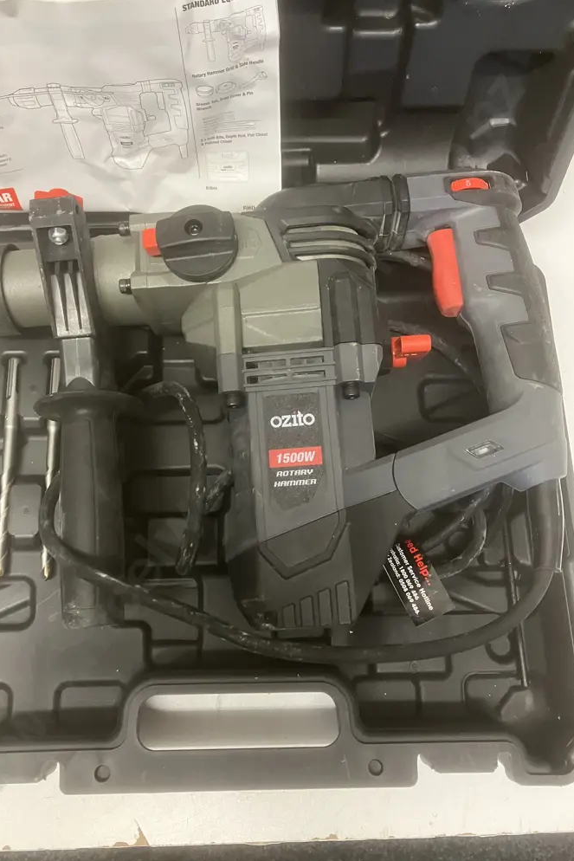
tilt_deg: -71.6
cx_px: 248
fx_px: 717
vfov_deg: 61.9
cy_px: 436
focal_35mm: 30
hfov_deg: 43.5
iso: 250
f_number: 1.8
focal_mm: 3.99
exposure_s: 1/50
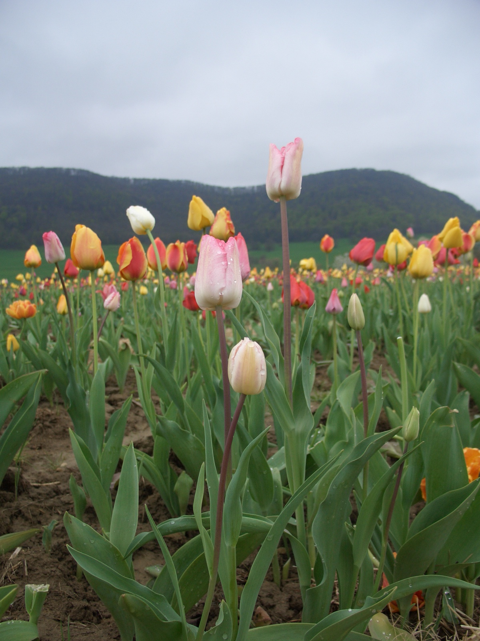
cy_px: 320
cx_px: 240
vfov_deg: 55.4
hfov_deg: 42.9
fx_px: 610
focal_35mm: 33
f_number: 2.8
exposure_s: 1/400
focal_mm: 7.1
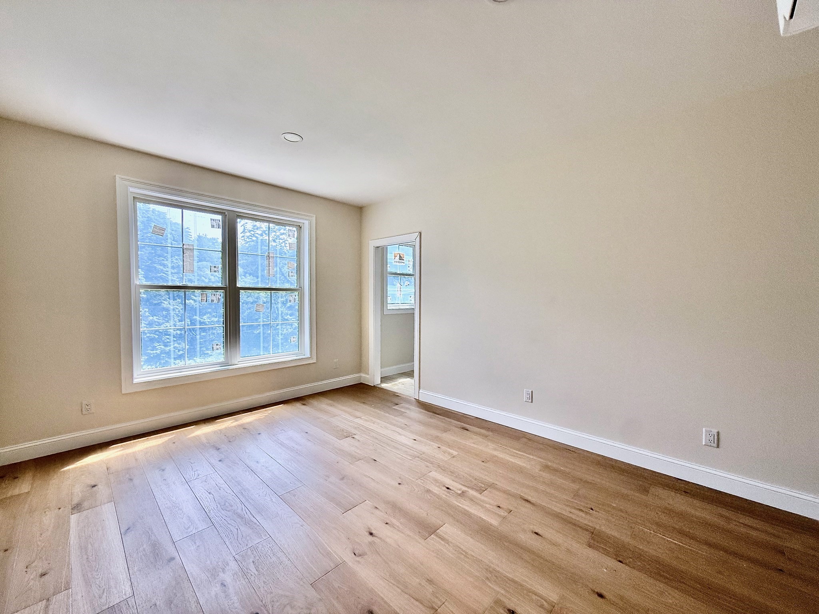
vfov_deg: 85.7
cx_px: 410
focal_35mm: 14
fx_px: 331
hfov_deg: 102.1
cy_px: 307
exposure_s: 1/225
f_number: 2.2
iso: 64
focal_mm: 2.22
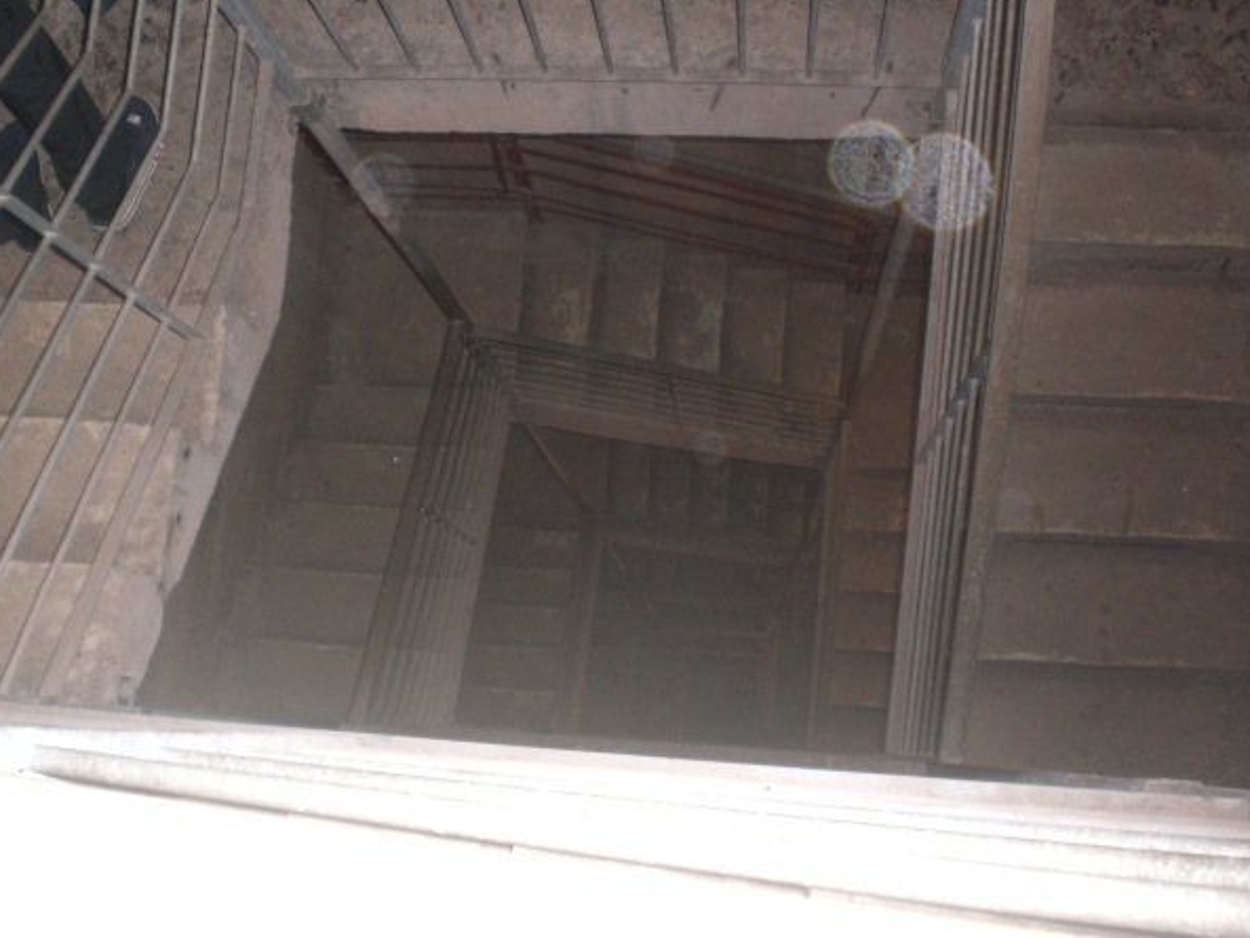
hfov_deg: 45.7
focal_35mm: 41
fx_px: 1481
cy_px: 491
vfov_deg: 35.1
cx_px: 582
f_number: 3.1
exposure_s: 1/30
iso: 200
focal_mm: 6.3
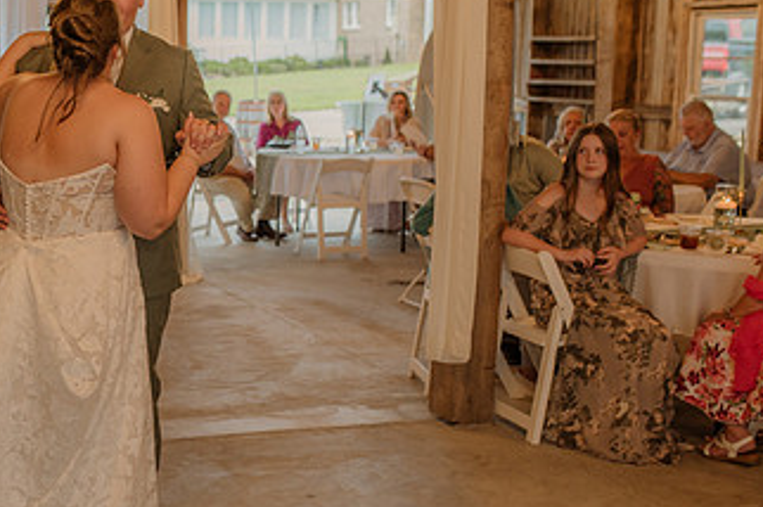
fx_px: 1334
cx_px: 100
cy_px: 232
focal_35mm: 63
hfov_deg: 30.7
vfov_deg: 21.5
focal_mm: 35
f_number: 2.5
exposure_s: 1/200
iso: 640
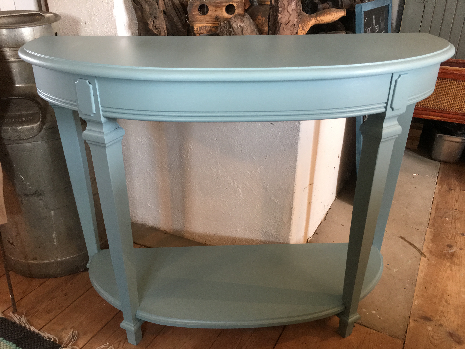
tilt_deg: -25.4
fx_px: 390
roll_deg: +0.1
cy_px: 174
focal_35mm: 29
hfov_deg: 61.7
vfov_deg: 48.2
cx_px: 232
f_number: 2.2
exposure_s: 1/30
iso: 160
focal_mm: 4.15
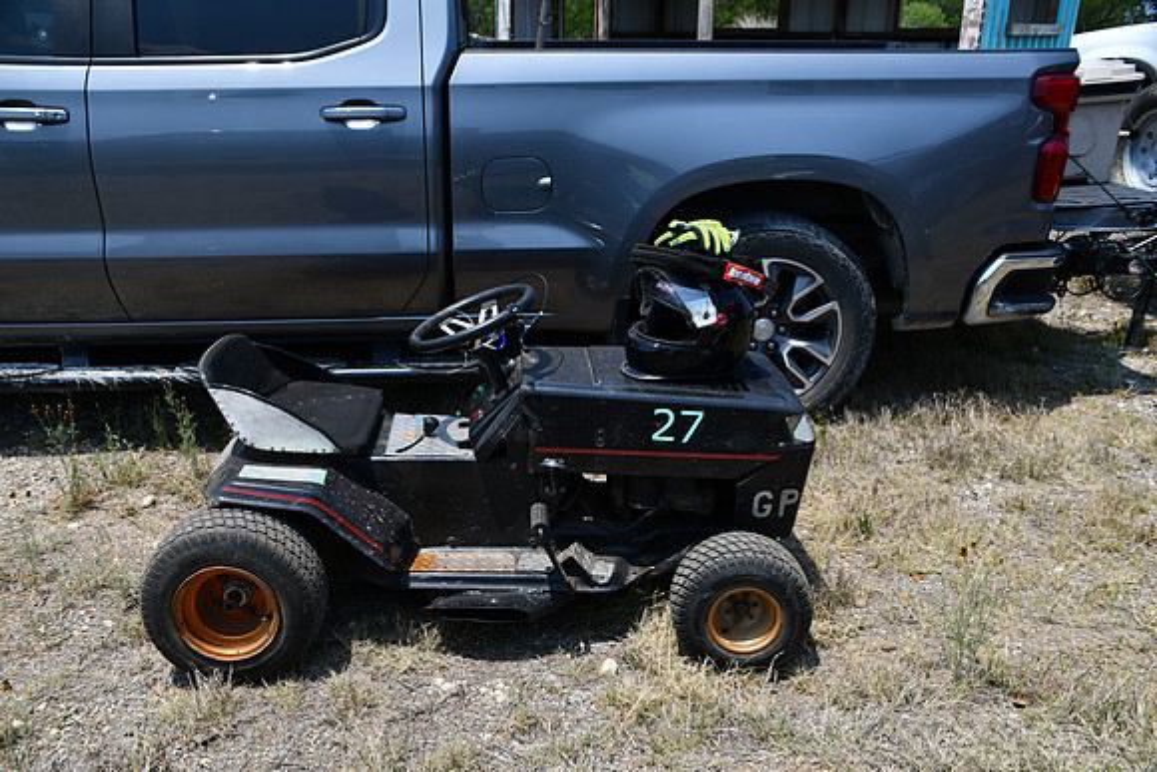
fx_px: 1061
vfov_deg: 40.0
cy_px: 386
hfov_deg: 57.2
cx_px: 578
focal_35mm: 33
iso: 100
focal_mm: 22
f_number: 9
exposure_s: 1/320
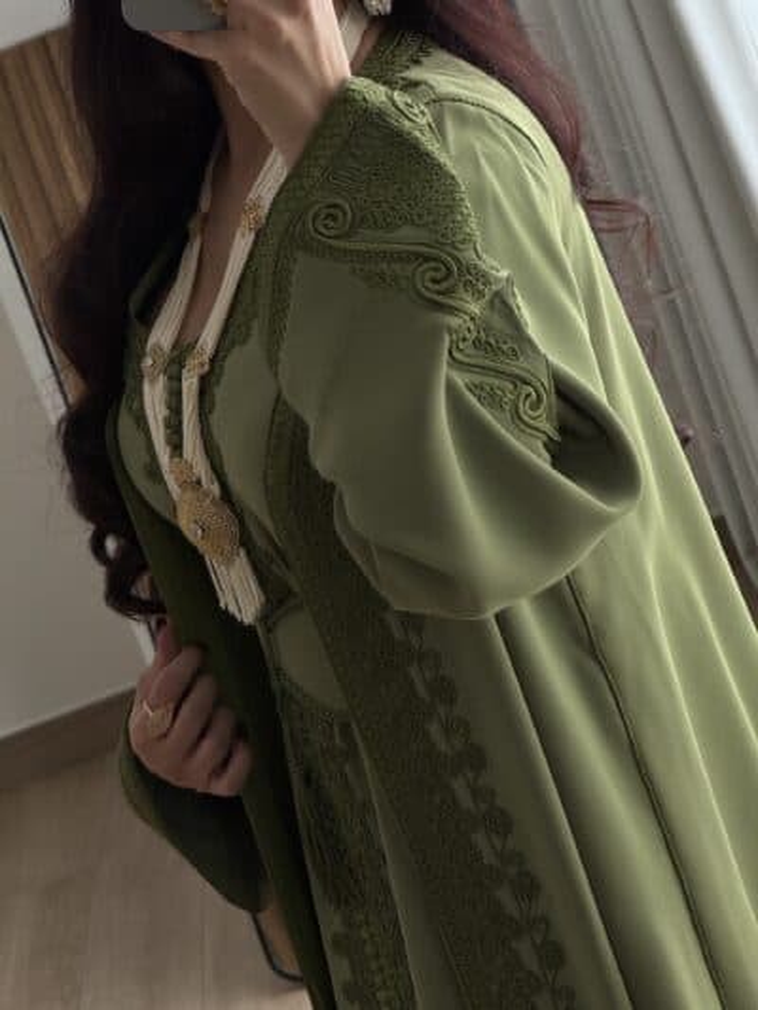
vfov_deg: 16.4
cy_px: 505
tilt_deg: -11.4
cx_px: 379
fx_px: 3502
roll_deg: +20.1
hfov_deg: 12.4
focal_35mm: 120
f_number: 2.8
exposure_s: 1/100
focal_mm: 15.66
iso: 50
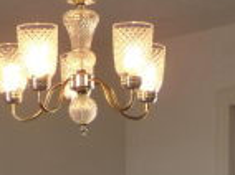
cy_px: 335
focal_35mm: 113
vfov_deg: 11.8
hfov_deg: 17.4
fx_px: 766
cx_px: 102
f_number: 3.7
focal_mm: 4.3
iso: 100
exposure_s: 1/52
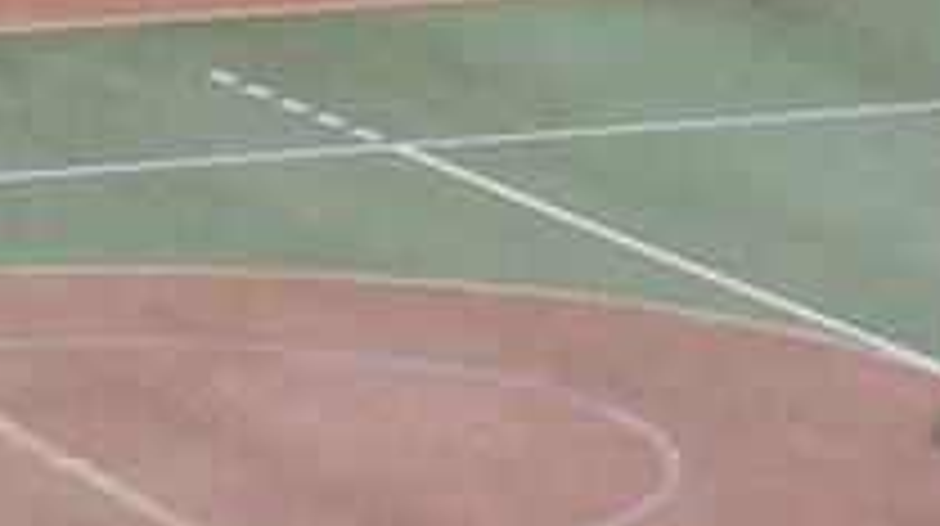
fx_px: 7320
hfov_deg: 7.3
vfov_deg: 4.1
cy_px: -513
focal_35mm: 294
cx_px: -292
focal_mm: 9.8
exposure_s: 1/640
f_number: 3.7
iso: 100
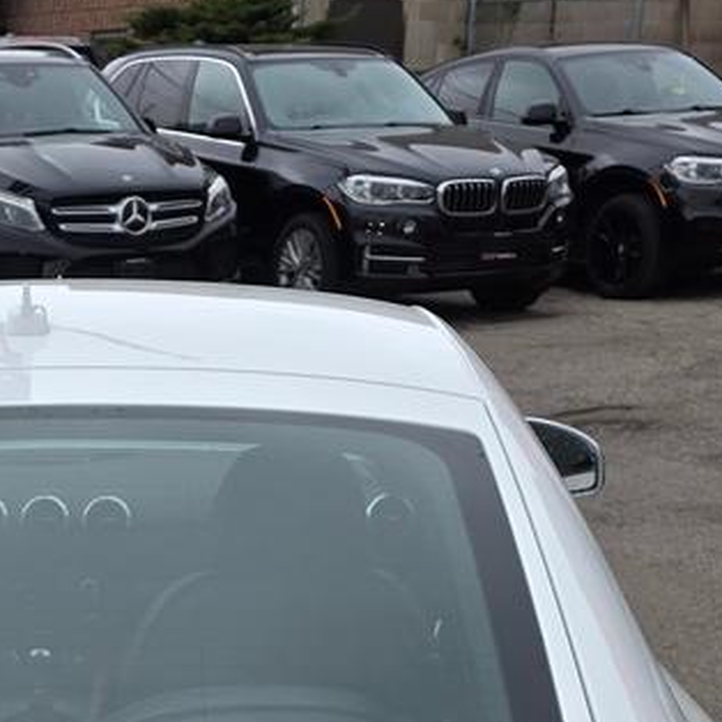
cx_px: 34
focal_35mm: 83
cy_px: 1088
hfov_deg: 20.4
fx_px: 1959
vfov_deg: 18.5
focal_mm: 6.3
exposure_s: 1/1350
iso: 80
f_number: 1.7
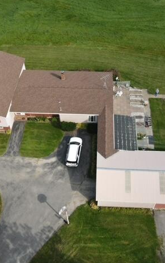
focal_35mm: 35
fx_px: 252
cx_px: 88
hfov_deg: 36.3
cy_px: 130
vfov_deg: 55.3
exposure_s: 1/350
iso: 100
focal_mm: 4.5
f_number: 2.8
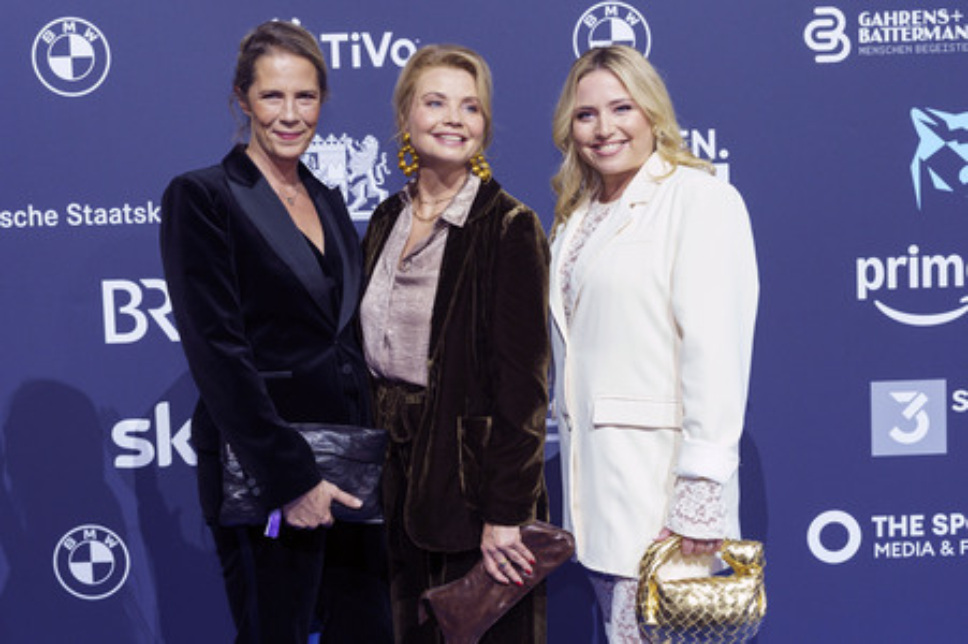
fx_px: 1075
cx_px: 484
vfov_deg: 33.4
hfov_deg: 48.5
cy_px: 322
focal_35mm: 40
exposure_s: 1/200
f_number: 4.5
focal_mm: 40
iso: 1250
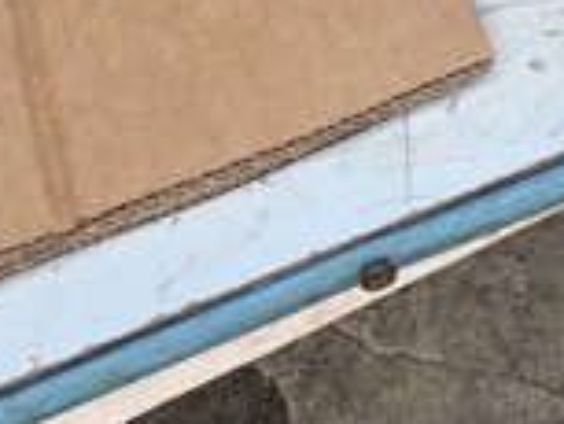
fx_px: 1908
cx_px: 652
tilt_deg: -45.9
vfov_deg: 11.3
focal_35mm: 117
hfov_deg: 16.2
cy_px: -455
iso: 20
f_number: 1.8
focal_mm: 4
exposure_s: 1/187
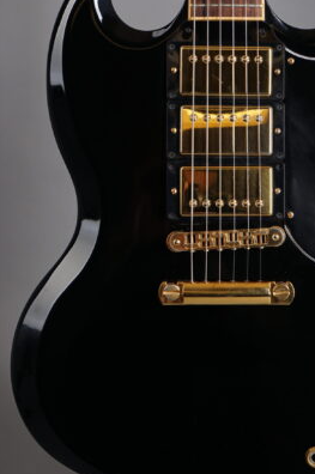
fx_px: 1263
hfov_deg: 14.2
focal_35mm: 96
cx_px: 227
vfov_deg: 21.2
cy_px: 176
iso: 160
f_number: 8
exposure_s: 1/160
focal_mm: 66
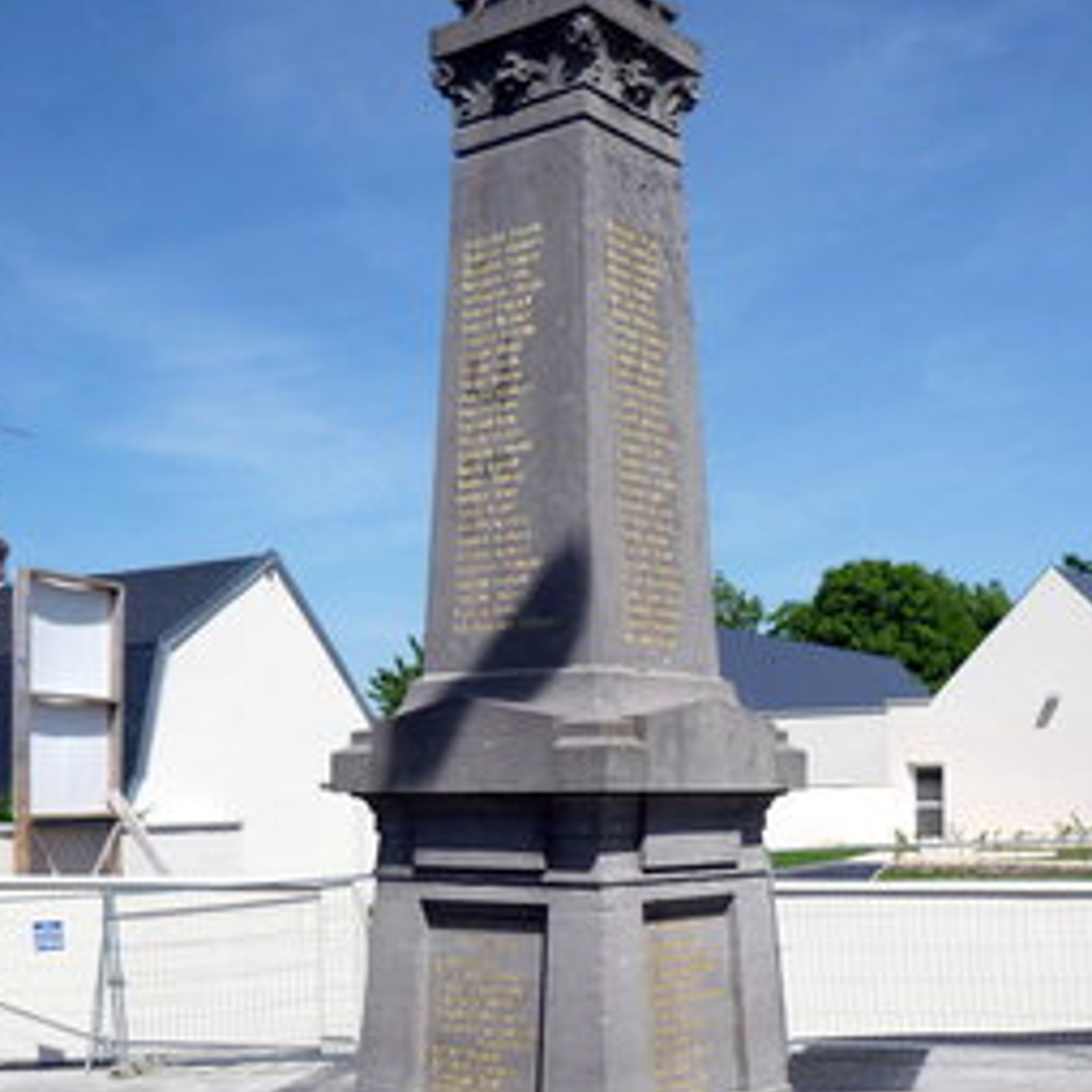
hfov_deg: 39.1
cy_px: 732
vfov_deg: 38.7
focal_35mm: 43
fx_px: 1535
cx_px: 612
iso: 80
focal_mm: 5.5
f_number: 8
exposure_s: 1/200
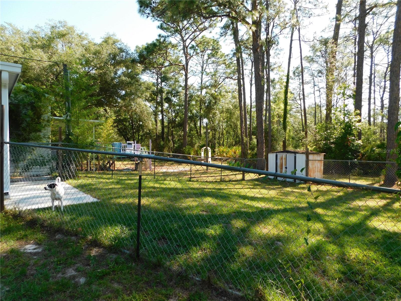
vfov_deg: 58.9
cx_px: 200
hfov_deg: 73.9
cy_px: 150
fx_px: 266
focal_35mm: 23
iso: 125
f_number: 3
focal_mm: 4
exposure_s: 1/400
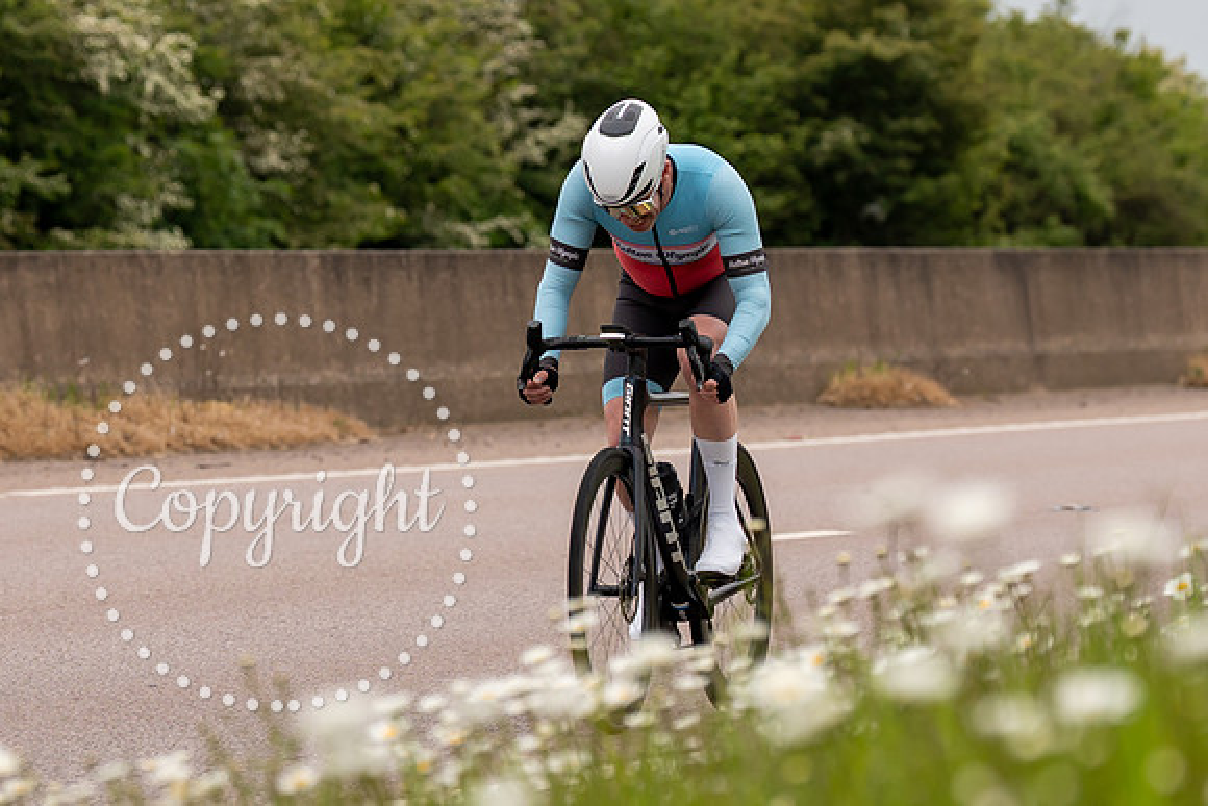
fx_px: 9811
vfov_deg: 4.7
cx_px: 662
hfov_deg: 7.0
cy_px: 301
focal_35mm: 292
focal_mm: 116
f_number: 3.5
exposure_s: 1/1000
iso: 200
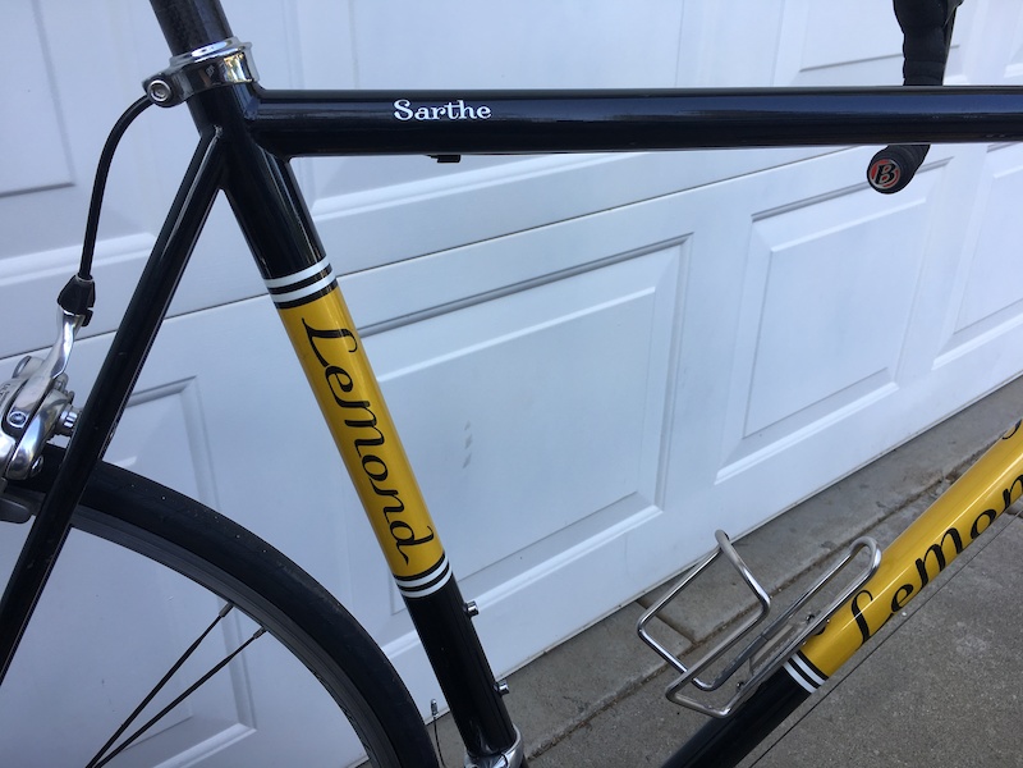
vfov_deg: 48.2
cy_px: 384
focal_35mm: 29
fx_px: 857
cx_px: 512
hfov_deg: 61.7
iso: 25
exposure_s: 1/166
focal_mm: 4.15
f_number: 2.2
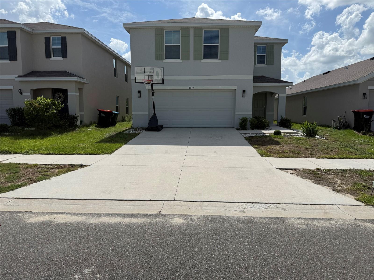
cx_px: 187
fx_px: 259
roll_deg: -0.5
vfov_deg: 56.8
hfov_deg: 71.6
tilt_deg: -5.5
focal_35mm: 24
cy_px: 140
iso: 80
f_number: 1.78
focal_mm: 6.76
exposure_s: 1/11905
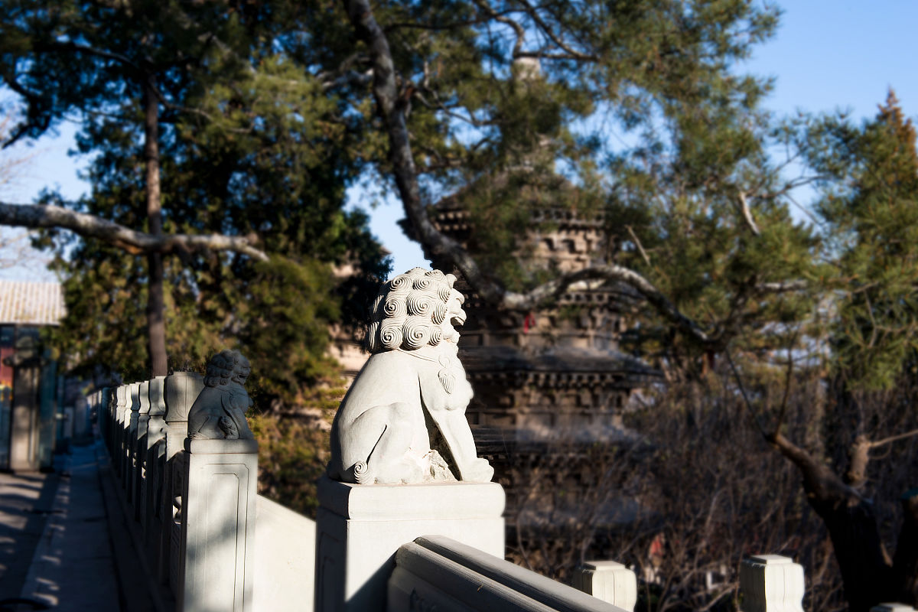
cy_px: 306
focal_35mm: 45
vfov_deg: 29.9
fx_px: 1147
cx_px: 459
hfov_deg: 43.6
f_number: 11
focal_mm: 45
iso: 100
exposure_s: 1/80
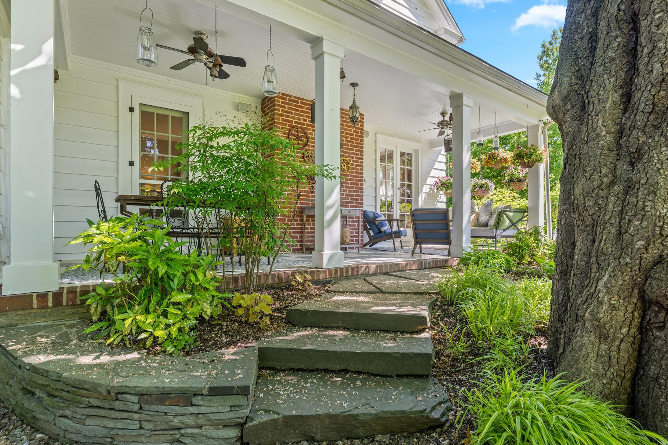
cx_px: 375
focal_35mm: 19
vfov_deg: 65.7
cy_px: 233
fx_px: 344
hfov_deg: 87.8
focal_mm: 16.5
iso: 250
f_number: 4.5
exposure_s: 1/50
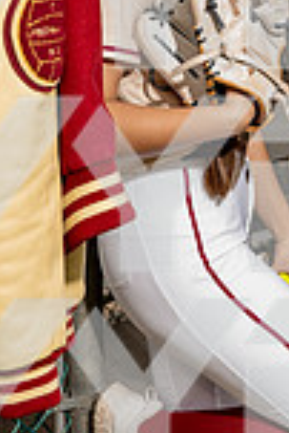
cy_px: 186
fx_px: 1249
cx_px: 217
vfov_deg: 19.6
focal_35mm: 104
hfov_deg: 13.2
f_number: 5.6
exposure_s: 1/250
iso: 80
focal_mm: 35
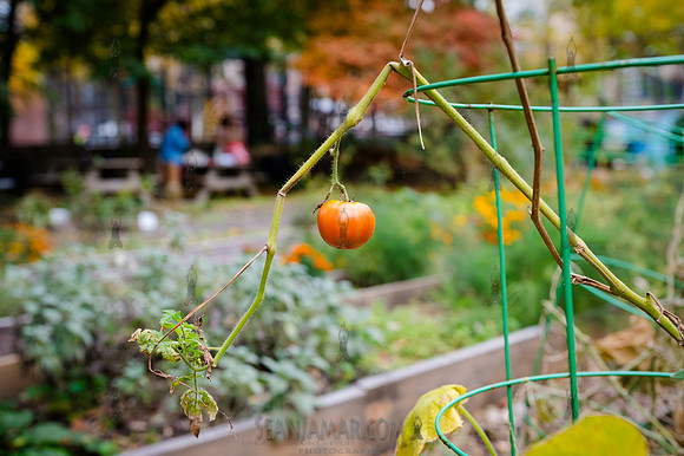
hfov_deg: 43.6
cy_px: 228
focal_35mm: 45
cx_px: 342
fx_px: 854
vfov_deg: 29.8
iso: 2000
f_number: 4.5
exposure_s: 1/1250
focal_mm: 45
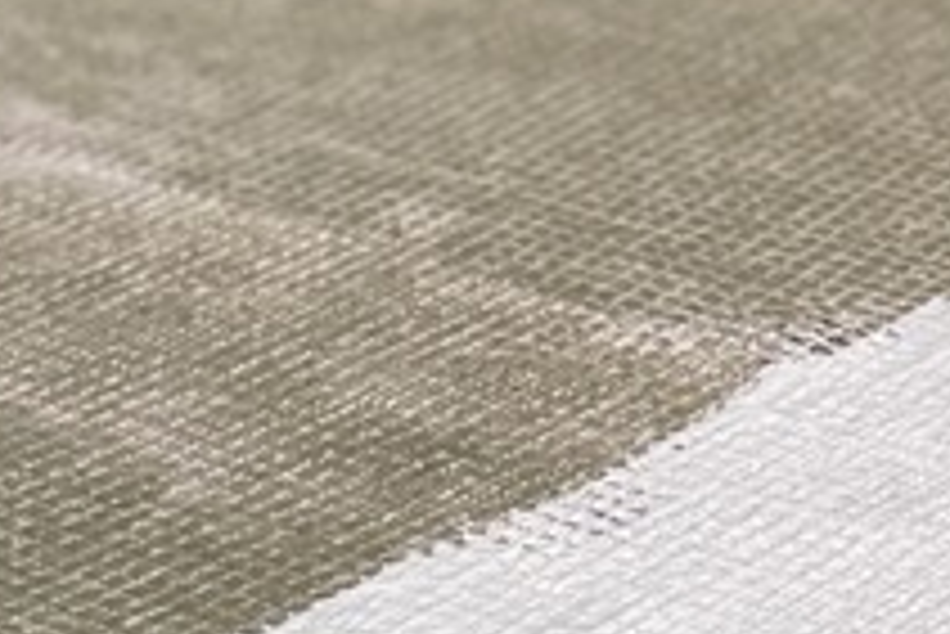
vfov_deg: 6.7
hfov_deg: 10.7
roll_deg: +2.6
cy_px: -1142
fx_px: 4991
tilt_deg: -5.7
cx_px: 1121
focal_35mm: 189
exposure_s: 1/4405
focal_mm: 6.76
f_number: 1.78
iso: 80
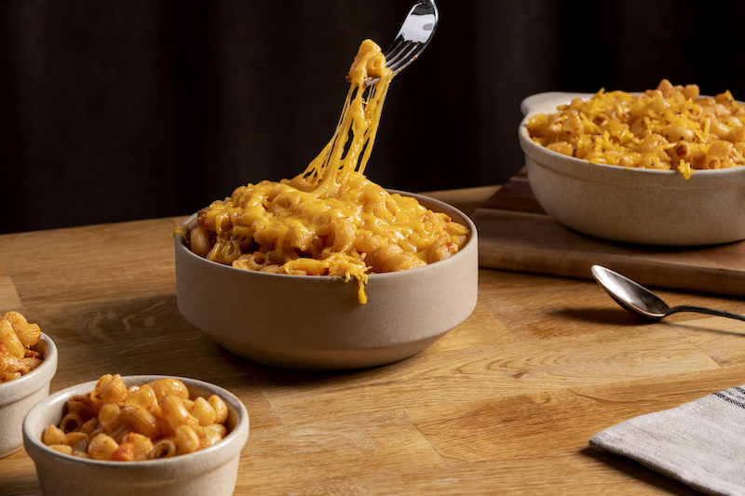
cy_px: 248
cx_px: 372
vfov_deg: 15.2
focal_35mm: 90
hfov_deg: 22.6
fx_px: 1862
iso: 200
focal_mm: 90
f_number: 11
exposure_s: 1/200
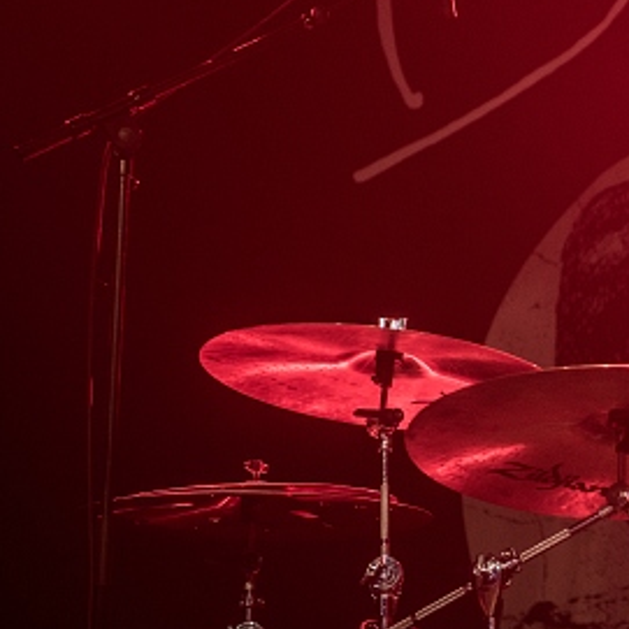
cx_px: 780
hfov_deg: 10.8
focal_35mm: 158
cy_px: 191
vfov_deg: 11.0
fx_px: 3248
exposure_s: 1/100
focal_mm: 70
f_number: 2.8
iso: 1250
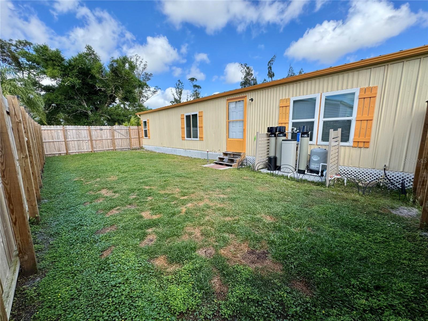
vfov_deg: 85.7
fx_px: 173
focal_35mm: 14
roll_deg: +1.5
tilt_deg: -11.9
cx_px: 214
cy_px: 160
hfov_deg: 102.1
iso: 40
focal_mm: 2.22
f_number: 2.2
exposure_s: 1/889
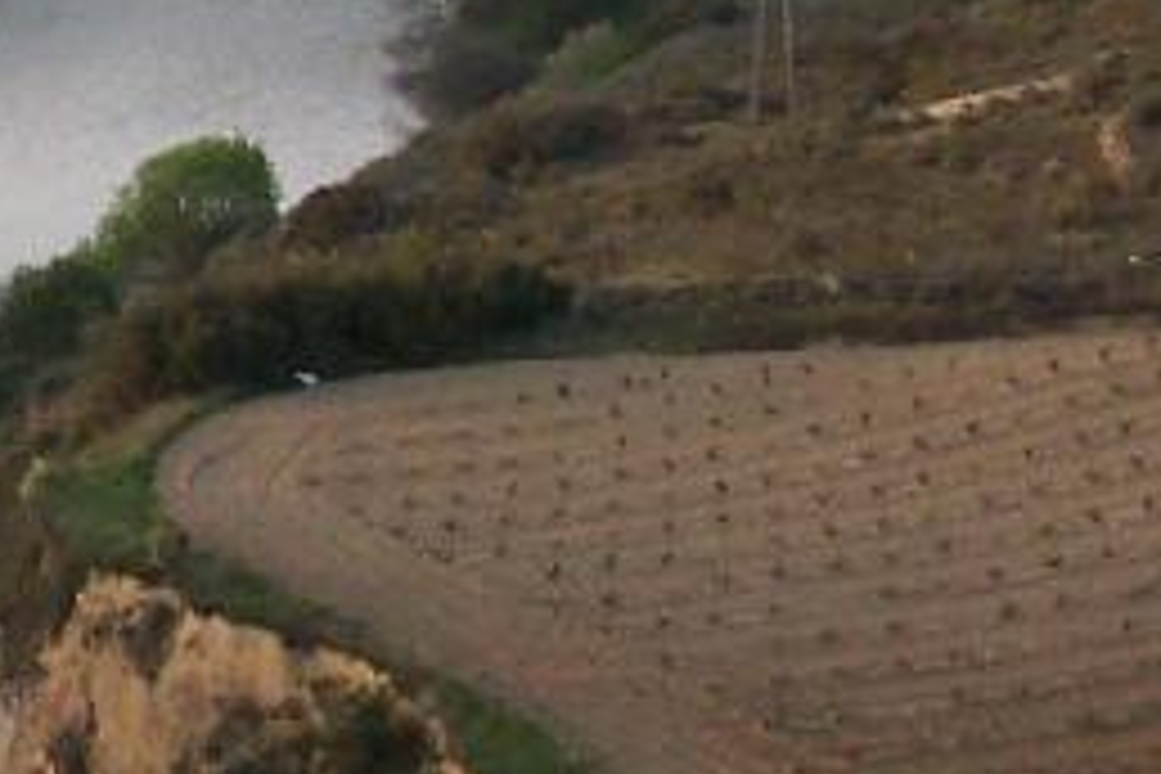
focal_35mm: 166
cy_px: -522
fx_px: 5353
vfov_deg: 8.0
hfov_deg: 12.1
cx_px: -292
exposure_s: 1/250
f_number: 2.8
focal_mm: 7.5
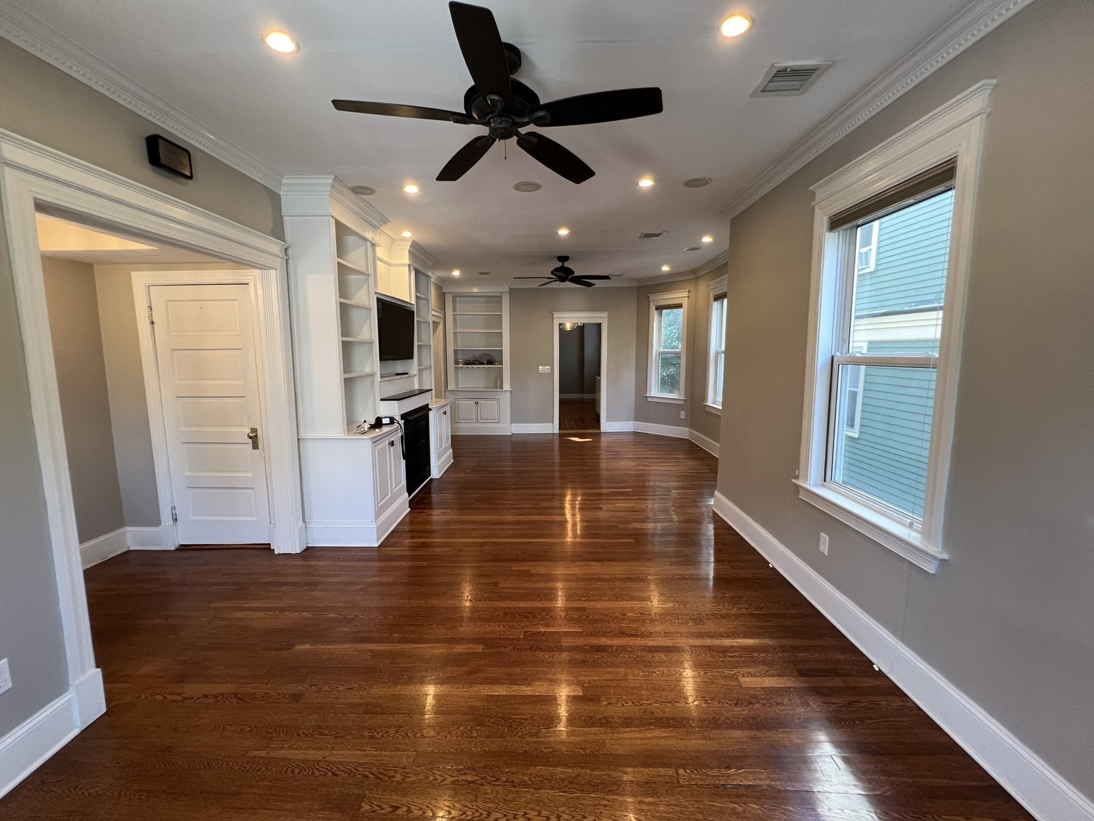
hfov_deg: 106.2
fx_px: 411
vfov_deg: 89.9
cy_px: 410
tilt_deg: -8.2
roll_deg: -0.5
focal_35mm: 13
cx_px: 547
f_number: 1.8
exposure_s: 1/60
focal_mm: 1.57
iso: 160
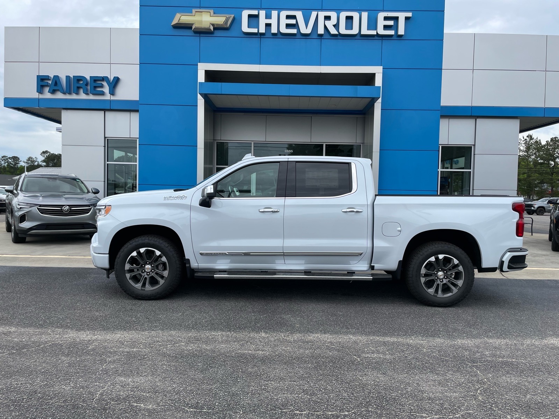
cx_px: 280
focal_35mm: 26
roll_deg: -1.2
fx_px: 420
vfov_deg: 53.1
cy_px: 210
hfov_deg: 67.3
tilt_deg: -1.6
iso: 32
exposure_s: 1/2817
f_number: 1.6
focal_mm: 4.2
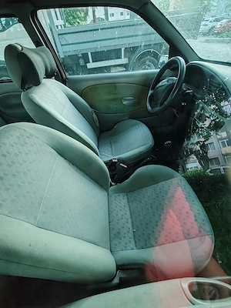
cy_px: 154
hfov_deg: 78.1
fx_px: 142
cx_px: 116
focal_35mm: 16
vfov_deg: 94.5
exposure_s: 1/33
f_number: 2.2
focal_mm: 1.96
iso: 400
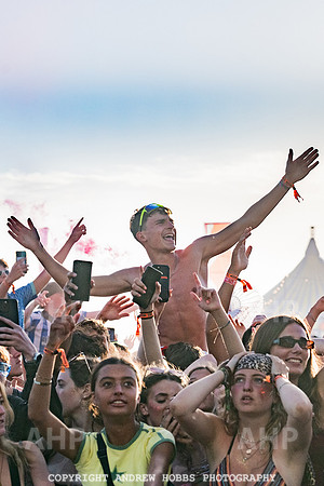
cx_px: 165
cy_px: 239
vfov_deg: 15.0
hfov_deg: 10.0
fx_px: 1849
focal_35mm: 137
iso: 320
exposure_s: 1/4000
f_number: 5.6
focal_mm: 90
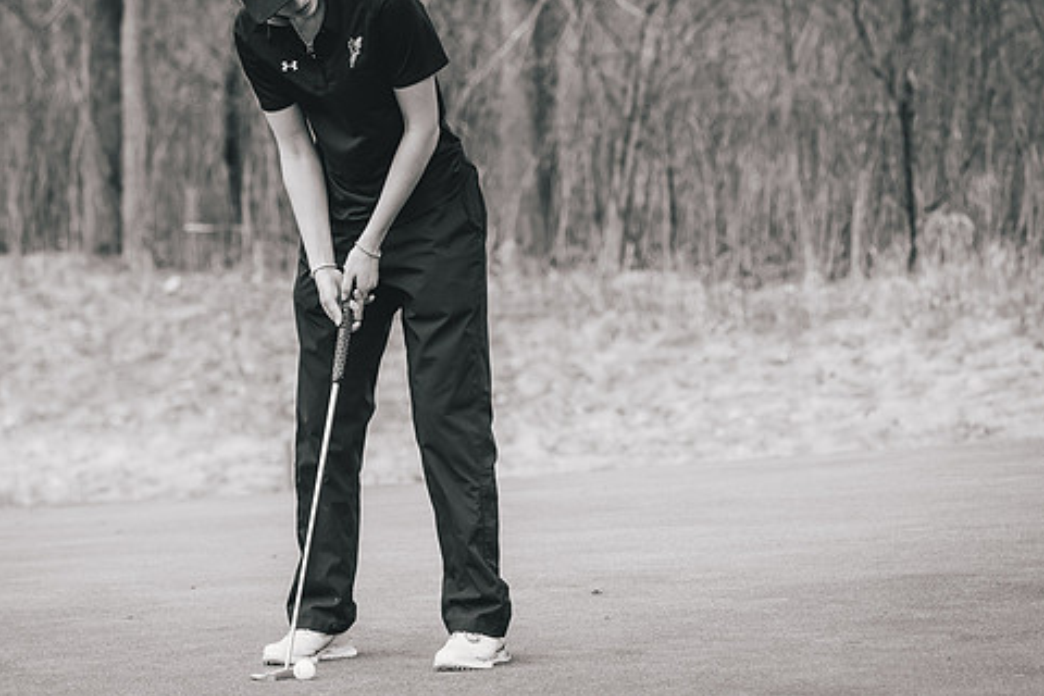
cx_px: 364
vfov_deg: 5.3
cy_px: 273
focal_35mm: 261
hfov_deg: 7.9
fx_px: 7568
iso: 640
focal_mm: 186
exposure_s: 1/1250
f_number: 6.3
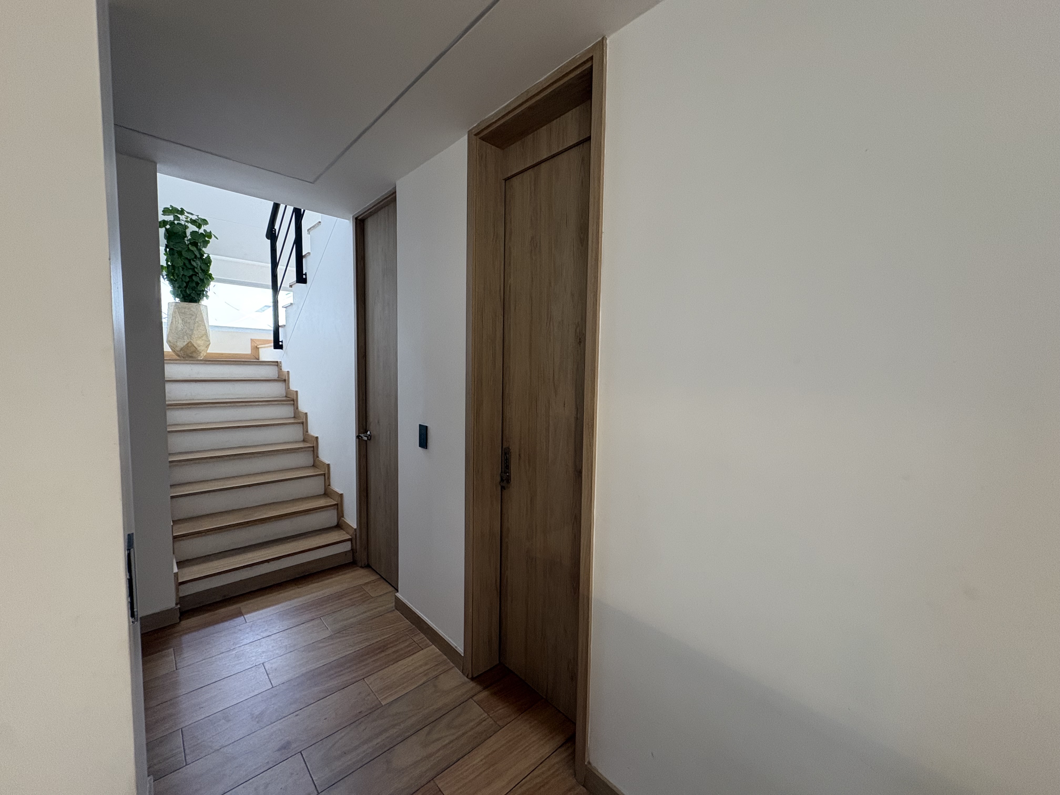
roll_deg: -1.2
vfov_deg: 85.7
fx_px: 429
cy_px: 398
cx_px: 530
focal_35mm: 14
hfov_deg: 102.1
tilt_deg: -3.1
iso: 320
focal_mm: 2.22
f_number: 2.2
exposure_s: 1/60
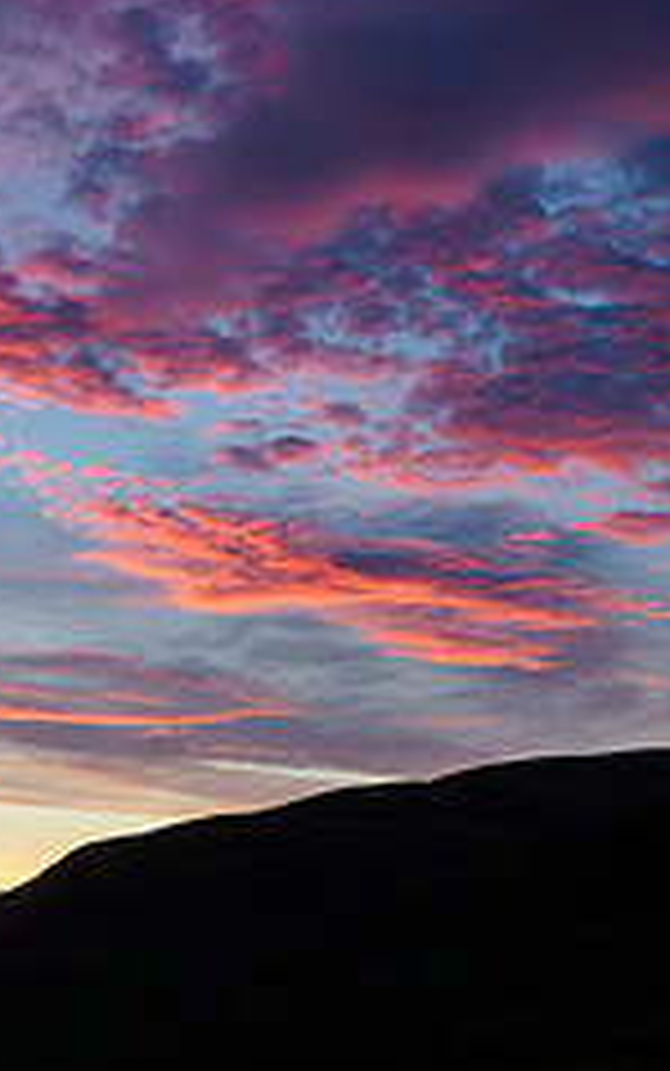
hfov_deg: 19.4
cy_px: 417
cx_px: -92
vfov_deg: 31.9
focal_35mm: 64
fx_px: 1868
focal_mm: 12
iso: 200
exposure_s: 1/40
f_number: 7.1
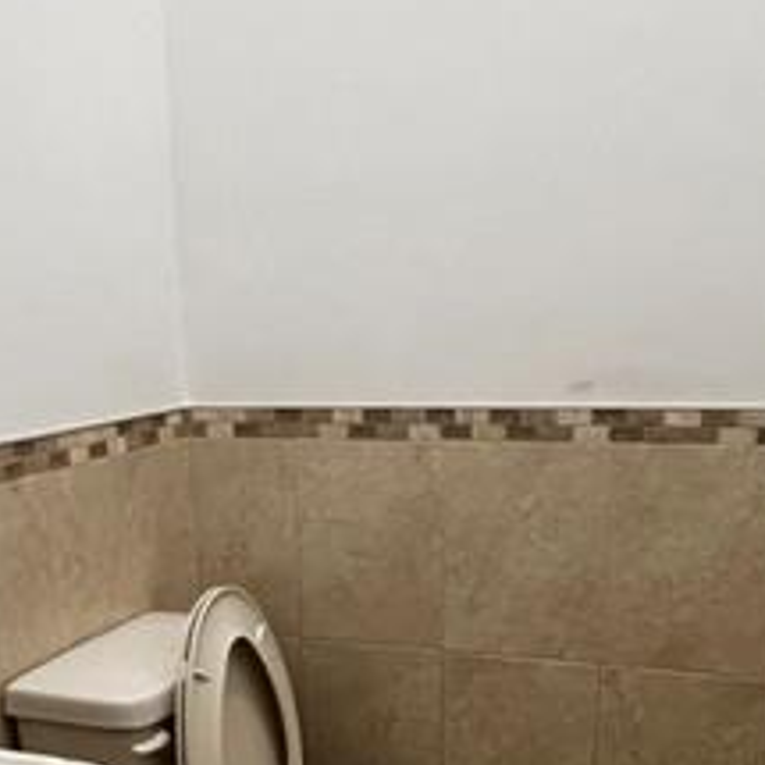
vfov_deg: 38.1
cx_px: 302
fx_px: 1025
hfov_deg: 40.7
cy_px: 694
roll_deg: +0.9
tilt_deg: -21.1
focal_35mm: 41
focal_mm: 1.57
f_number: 1.8
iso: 200
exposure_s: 1/120
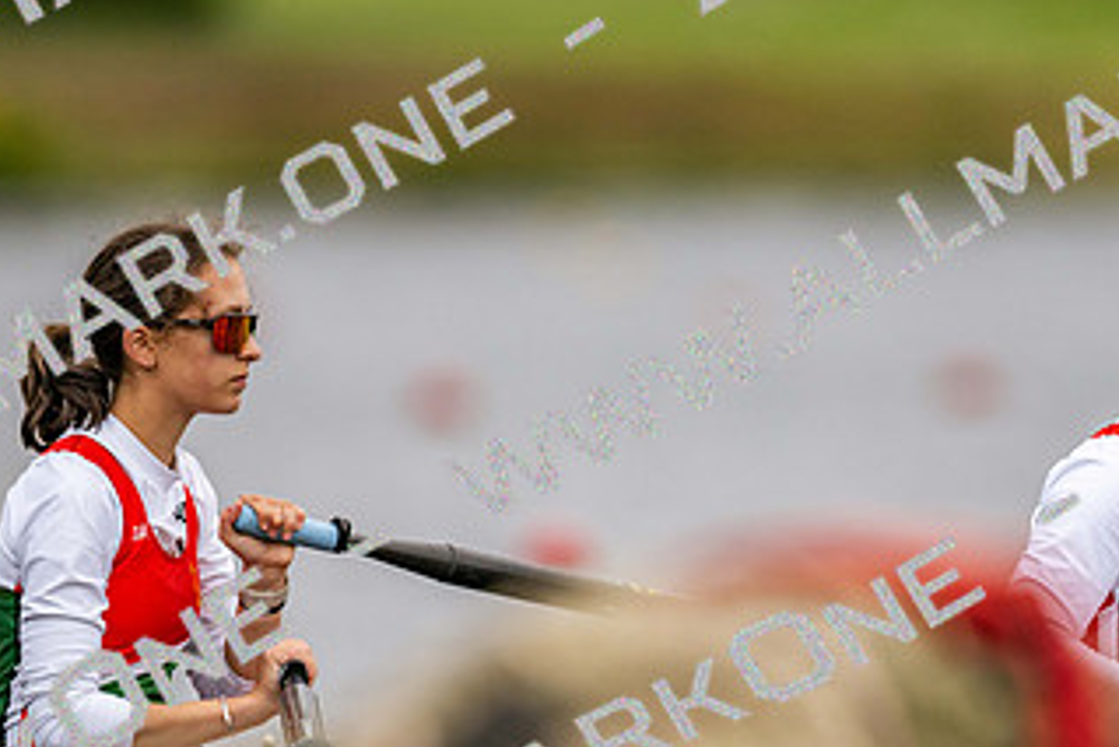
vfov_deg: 1.3
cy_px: 528
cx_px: 880
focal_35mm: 1091
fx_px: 33926
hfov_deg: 1.9
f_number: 4
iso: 400
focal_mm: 600
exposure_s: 1/2500
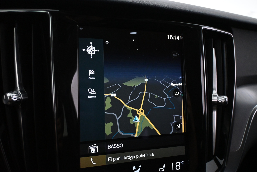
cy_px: 86
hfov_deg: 61.9
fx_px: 214
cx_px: 128
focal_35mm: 30
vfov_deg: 43.6
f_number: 3.8
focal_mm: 20
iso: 4000
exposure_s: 1/60
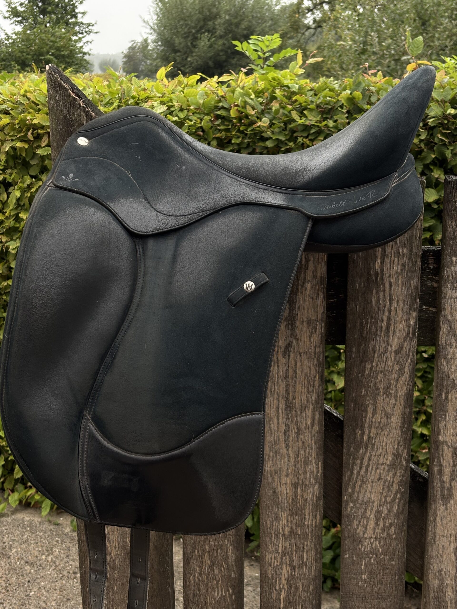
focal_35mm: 52
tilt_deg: -14.2
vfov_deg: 36.8
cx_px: 228
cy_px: 304
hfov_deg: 28.0
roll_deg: -0.2
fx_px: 915
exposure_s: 1/172
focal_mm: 5.96
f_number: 1.6
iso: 50
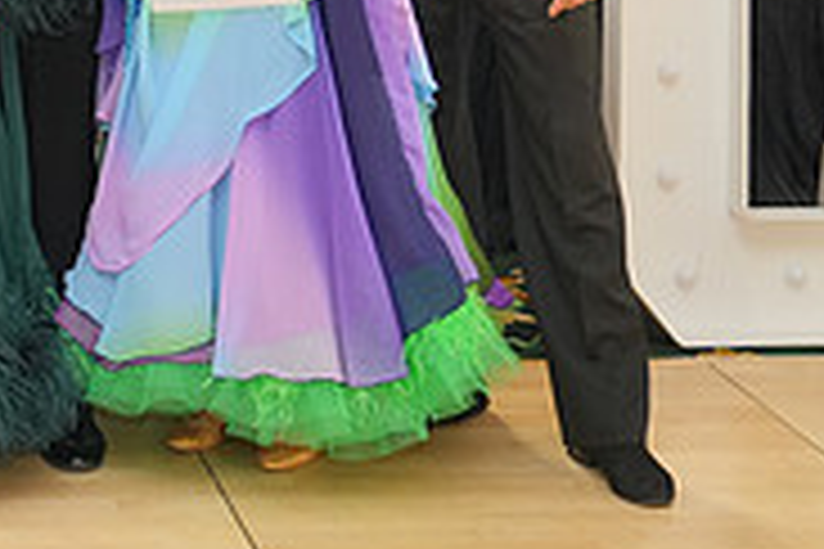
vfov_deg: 11.9
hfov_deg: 17.1
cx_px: -306
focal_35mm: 111
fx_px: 2540
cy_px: -245
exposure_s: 1/200
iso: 2000
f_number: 4
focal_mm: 35
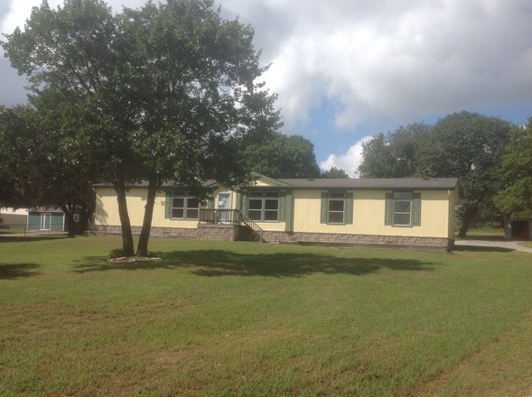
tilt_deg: +0.5
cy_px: 210
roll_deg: -3.4
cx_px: 264
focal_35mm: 38
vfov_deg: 37.6
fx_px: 583
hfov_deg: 49.0
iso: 50
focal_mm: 4.28
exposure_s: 1/2160
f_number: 2.4
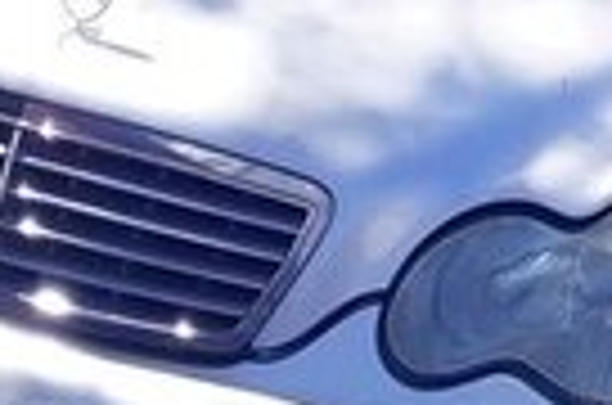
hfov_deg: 12.7
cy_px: -7
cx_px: 819
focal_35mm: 157
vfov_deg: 8.6
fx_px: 2663
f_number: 2.2
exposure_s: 1/984
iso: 40
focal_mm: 3.3
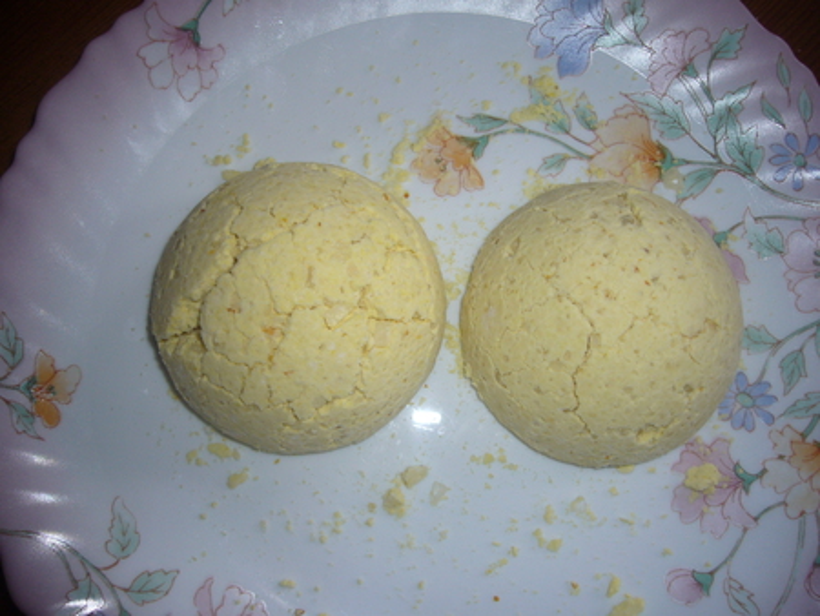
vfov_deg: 40.7
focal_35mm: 35
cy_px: 308
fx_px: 830
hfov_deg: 52.6
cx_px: 410
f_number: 2.8
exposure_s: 1/60
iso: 100
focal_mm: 5.8
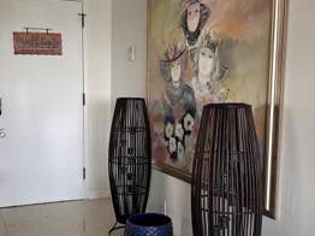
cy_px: 132
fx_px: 400
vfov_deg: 32.8
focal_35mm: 44
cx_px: 115
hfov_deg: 42.6
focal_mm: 6.86
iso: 250
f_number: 1.78
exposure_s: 1/116
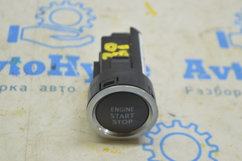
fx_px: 554
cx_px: 121
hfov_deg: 24.6
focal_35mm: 82
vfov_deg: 16.5
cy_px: 80
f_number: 5.6
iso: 400
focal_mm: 55
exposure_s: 1/20
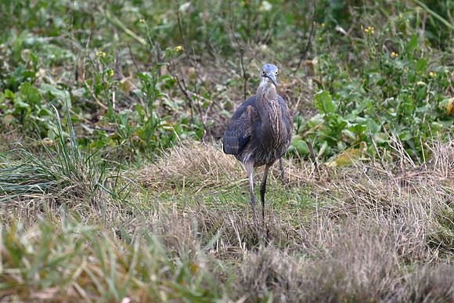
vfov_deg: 1.7
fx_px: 10091
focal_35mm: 800
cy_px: 152
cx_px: 227
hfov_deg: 2.6
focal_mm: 800
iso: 1000
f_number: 6.3
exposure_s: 1/800
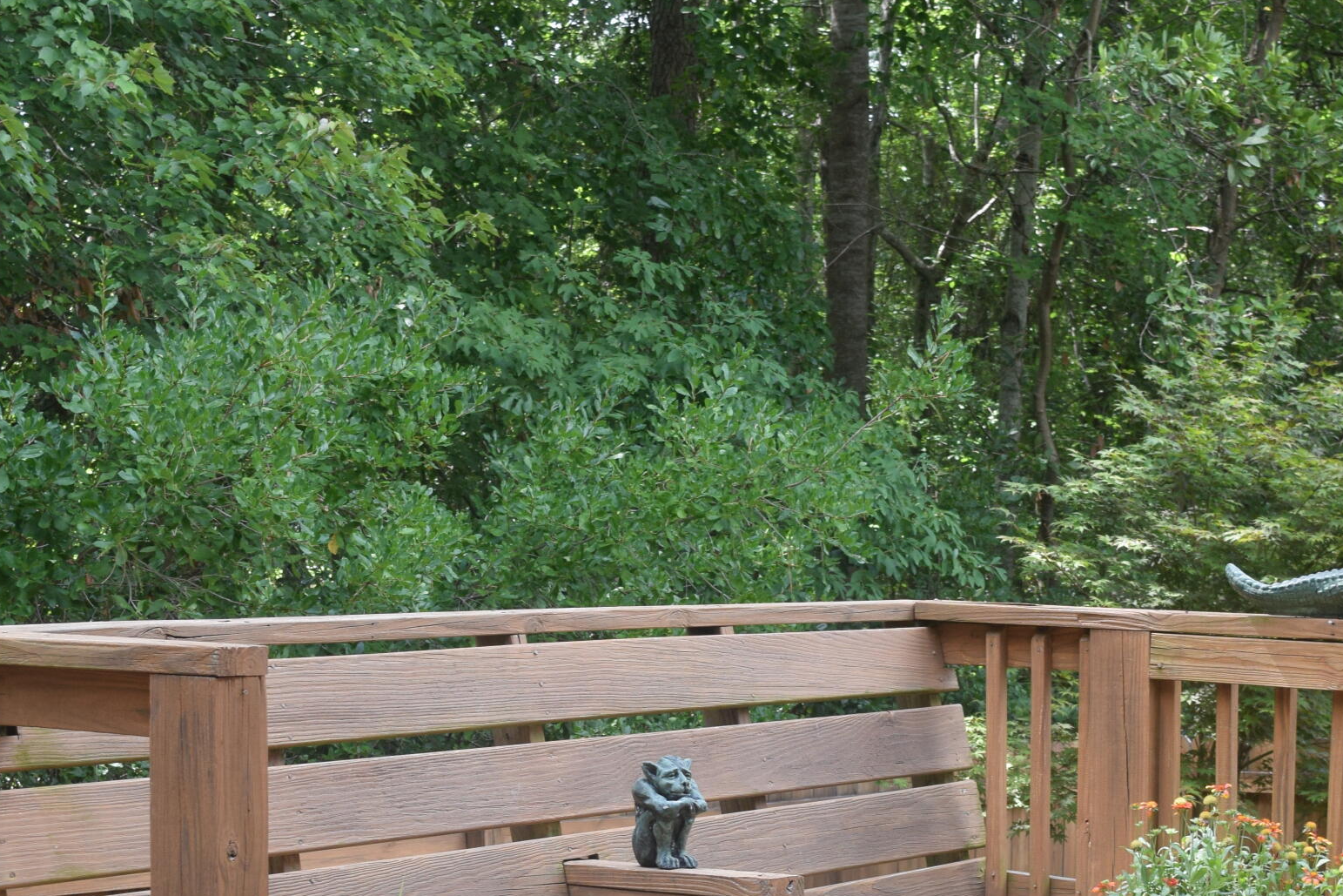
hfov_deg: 28.8
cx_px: 722
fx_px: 2611
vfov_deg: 19.2
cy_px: 747
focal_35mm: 70
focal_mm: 24
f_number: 6.3
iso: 400
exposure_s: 1/160
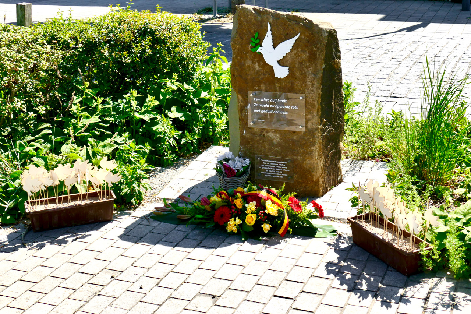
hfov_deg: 39.6
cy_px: 157
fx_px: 654
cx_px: 236
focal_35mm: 50
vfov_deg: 27.0
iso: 125
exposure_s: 1/1300
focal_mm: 18.17
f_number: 4
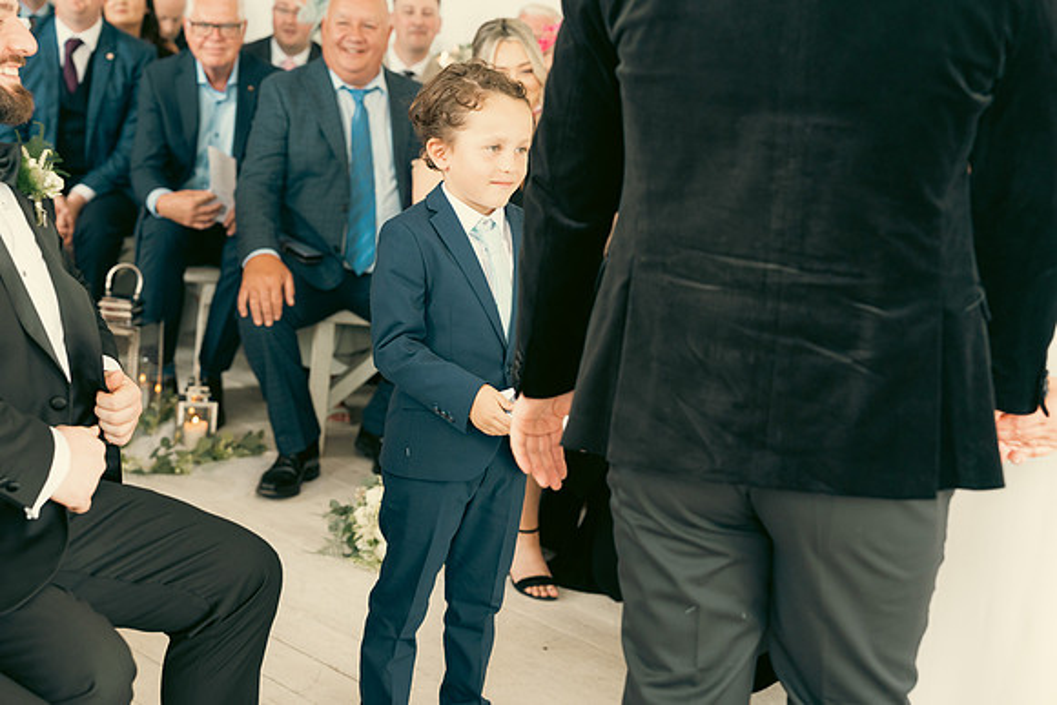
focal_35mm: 59
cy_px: 352
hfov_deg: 33.9
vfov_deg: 23.0
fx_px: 1733
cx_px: 528
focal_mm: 59
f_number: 3.5
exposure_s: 1/160
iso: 1000
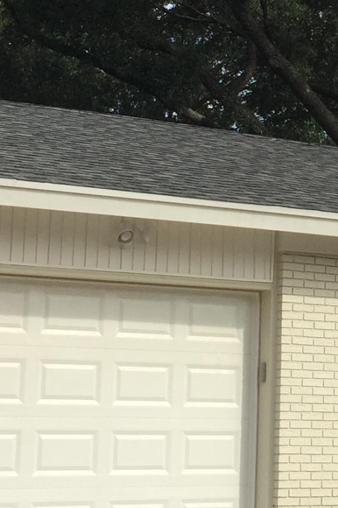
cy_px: 112
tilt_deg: +10.0
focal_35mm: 110
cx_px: 366
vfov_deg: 18.4
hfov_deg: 12.2
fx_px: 1550
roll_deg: -1.1
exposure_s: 1/1582
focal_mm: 4.15
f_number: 2.2
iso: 32
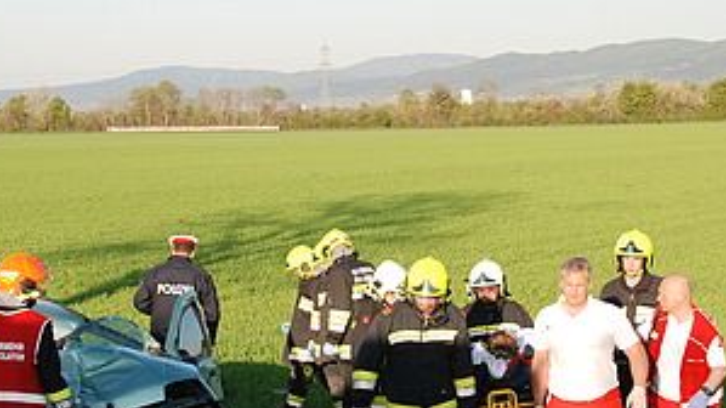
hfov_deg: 22.5
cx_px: 387
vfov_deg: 12.7
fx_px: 1828
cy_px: 285
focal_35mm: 95
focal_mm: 38
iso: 400
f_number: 9
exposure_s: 1/320
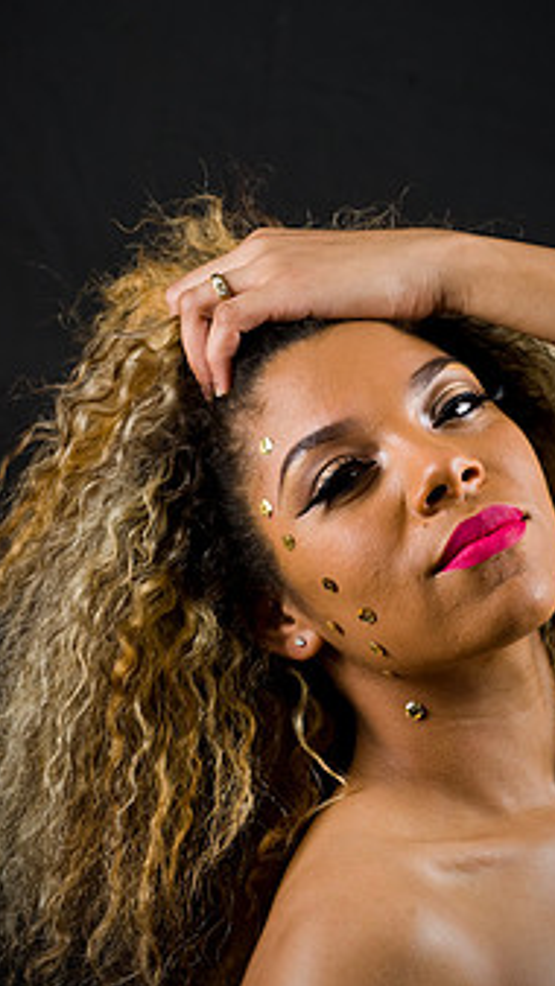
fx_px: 5471
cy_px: 435
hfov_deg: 5.8
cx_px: 285
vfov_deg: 10.3
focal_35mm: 209
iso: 200
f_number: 5.6
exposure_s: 1/125
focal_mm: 150
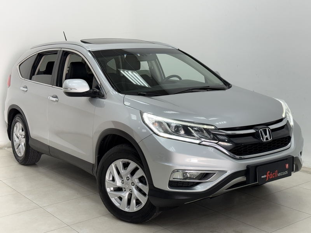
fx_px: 431
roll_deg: +0.9
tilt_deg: -8.3
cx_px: 156
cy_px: 116
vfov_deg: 30.3
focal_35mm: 48
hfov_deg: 39.7
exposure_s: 1/129
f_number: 1.78
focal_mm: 6.76
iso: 64
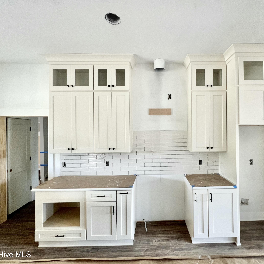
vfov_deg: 87.4
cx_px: 156
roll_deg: +0.6
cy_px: 129
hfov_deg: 86.5
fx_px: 138
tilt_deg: +0.5
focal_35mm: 16
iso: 250
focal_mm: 1.57
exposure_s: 1/99
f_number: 1.8
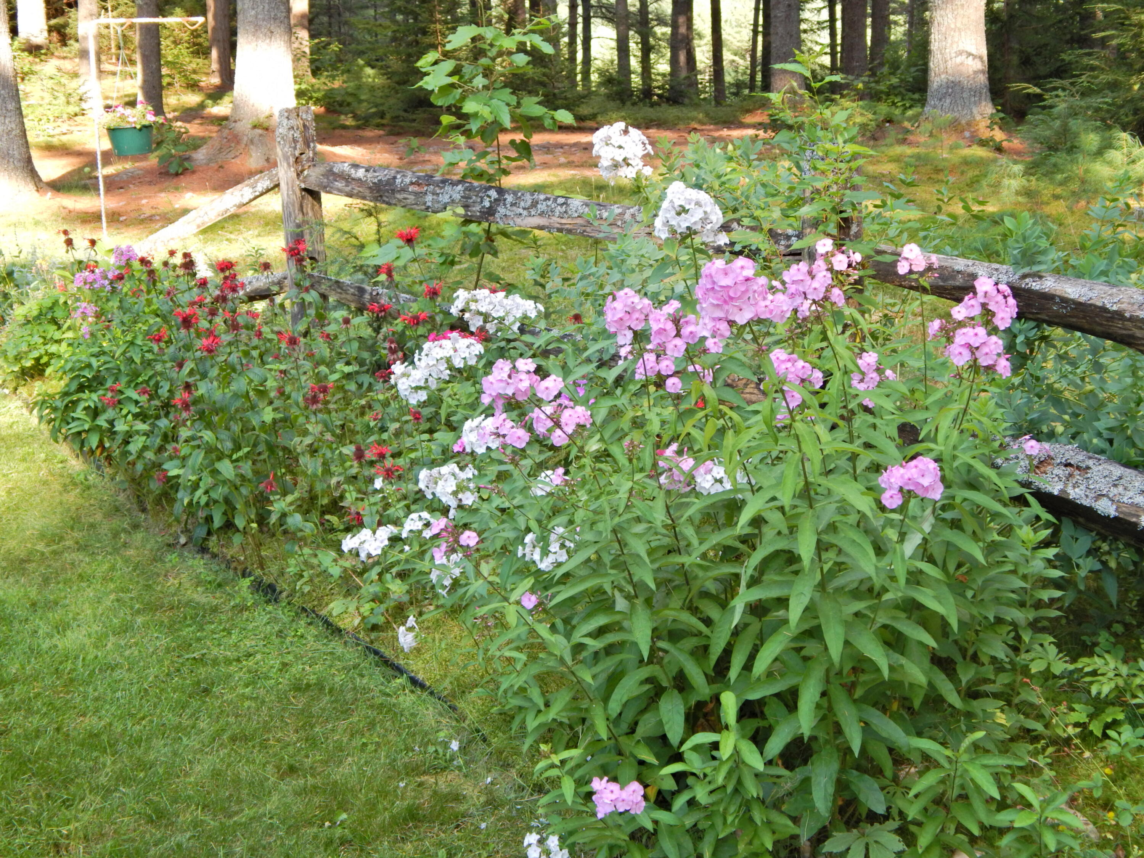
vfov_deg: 29.7
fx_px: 1619
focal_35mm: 49
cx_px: 572
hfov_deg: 38.9
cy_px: 429
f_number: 3.7
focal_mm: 8.6
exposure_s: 1/100
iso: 125
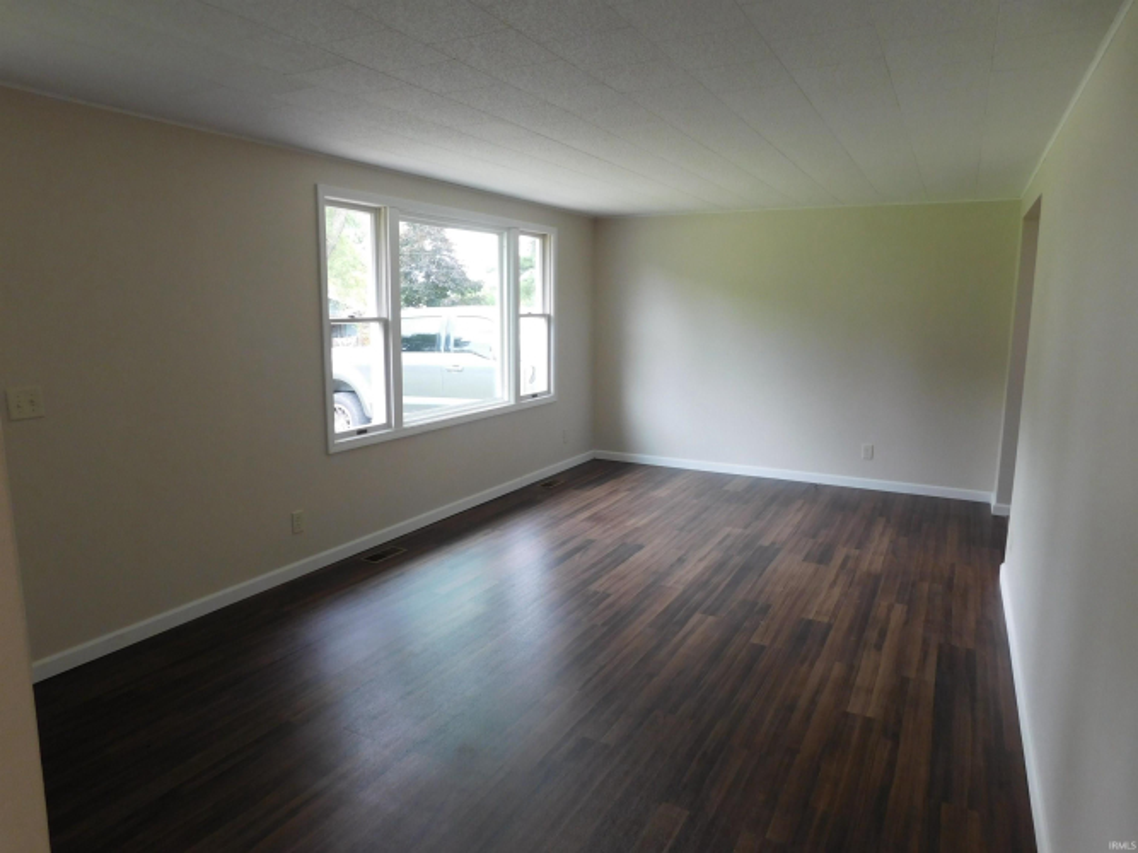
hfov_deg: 73.9
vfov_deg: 58.9
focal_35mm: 23
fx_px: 756
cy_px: 426
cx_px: 569
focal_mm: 4
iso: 125
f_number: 3
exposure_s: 1/50
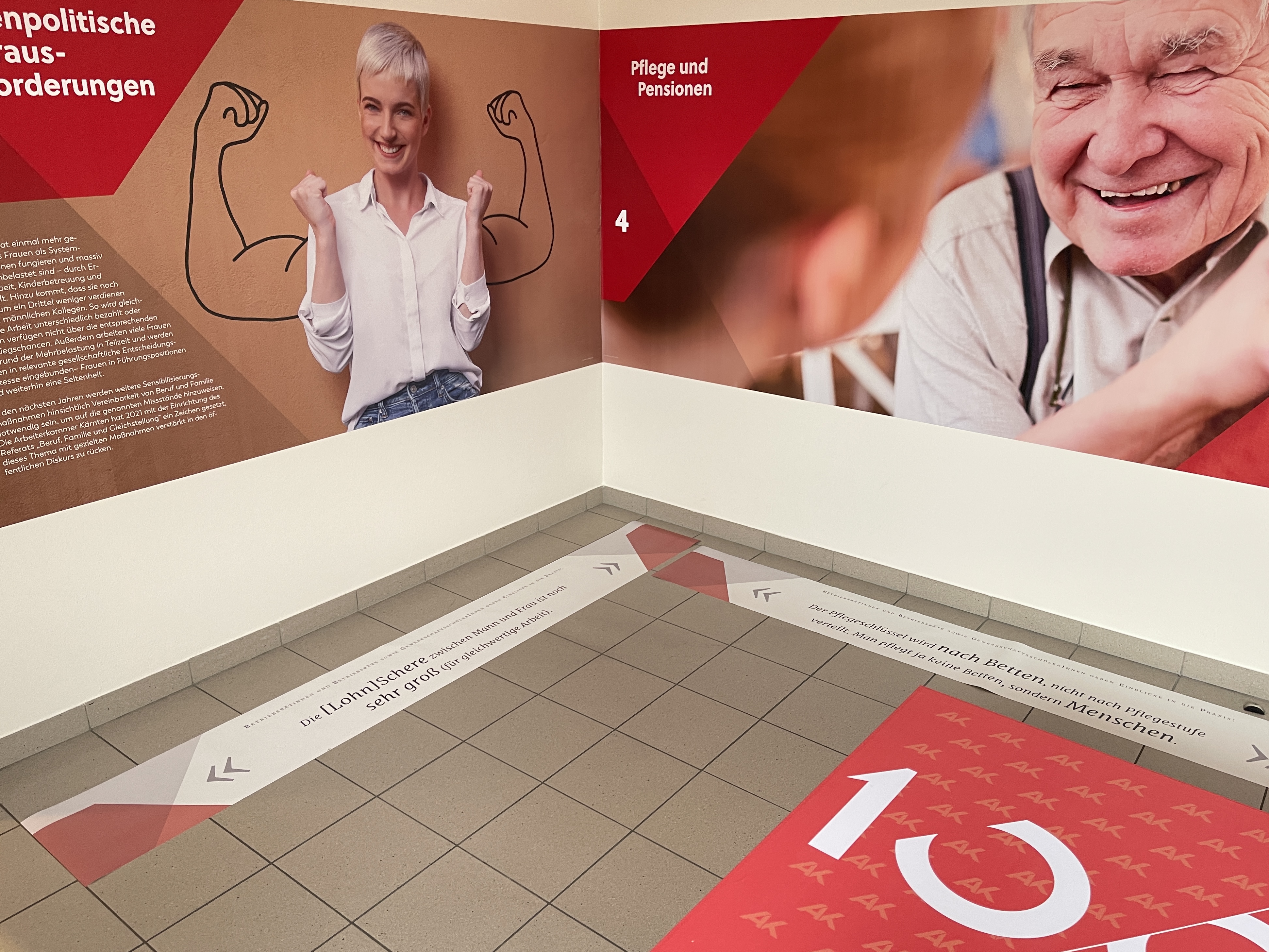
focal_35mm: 27
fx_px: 990
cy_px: 478
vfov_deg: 51.4
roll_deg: -0.3
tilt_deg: -21.2
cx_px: 659
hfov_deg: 65.3
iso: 125
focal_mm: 5.1
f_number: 1.6
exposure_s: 1/60
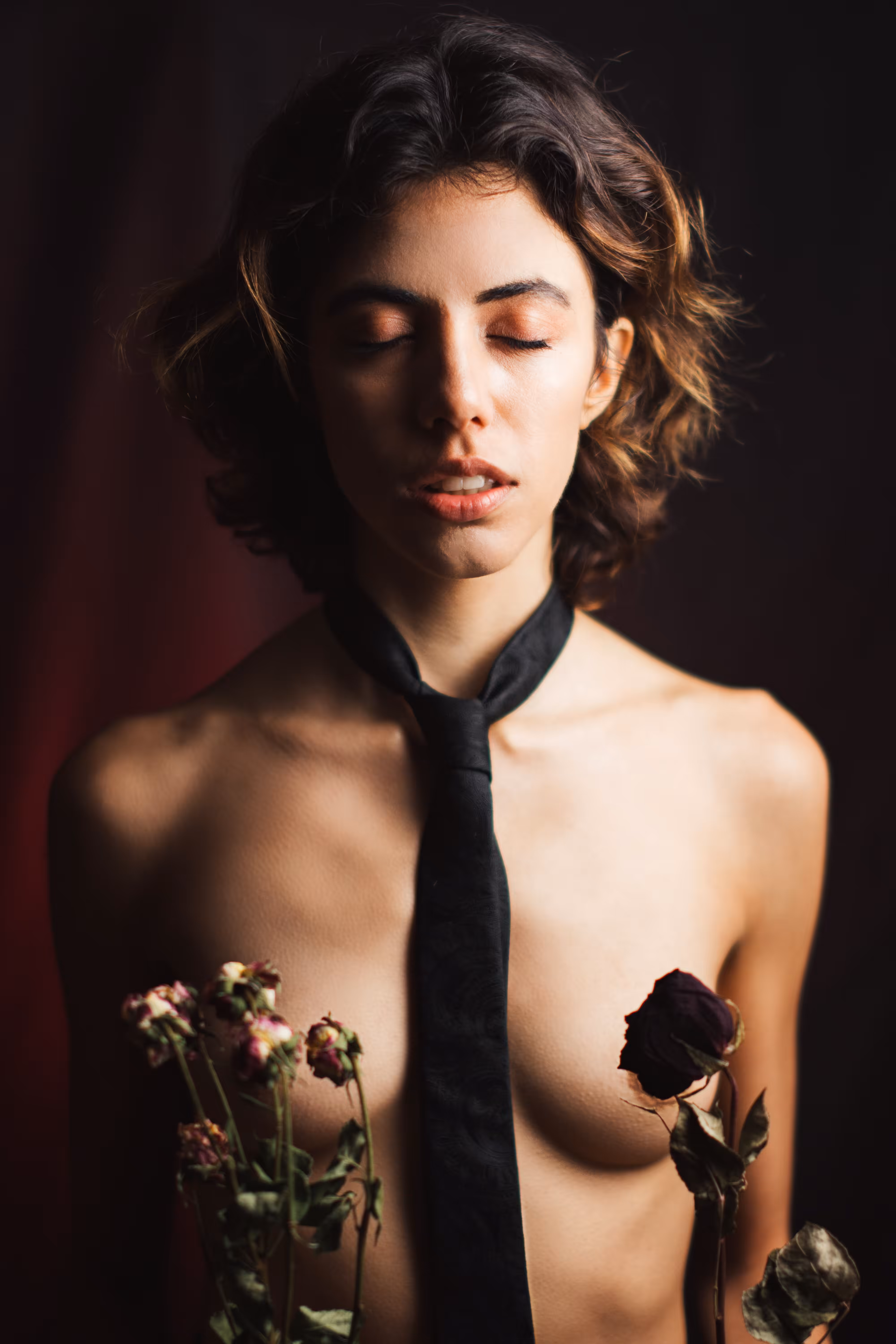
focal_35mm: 75
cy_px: 672
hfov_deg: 18.2
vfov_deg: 27.0
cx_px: 448
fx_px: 2800
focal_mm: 50
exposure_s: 1/400
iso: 400
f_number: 1.4
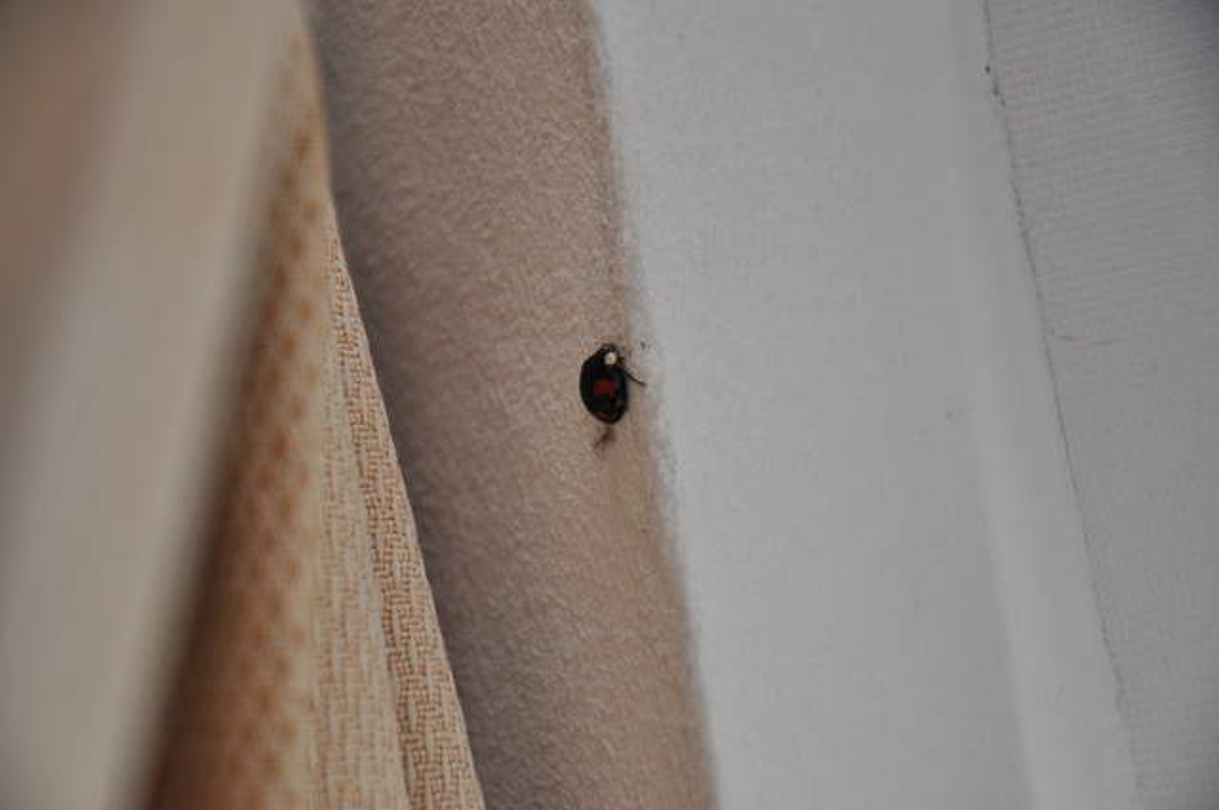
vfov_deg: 8.7
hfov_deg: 13.1
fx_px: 5326
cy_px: 405
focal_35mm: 158
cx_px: 610
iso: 640
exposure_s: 1/60
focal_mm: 105
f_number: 5.6
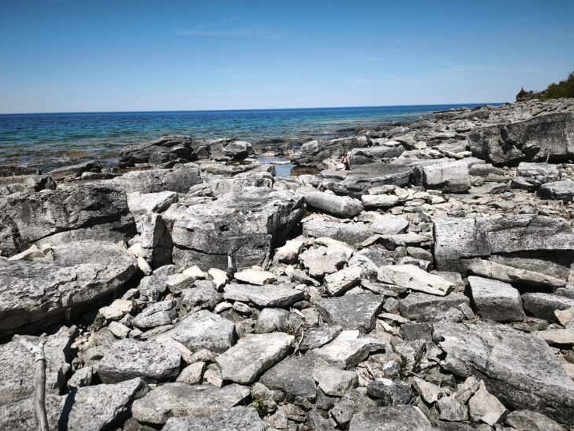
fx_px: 398
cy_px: 221
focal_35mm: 24
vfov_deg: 56.8
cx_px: 277
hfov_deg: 71.6
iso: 50
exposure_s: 1/1970
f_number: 1.62
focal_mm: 6.45
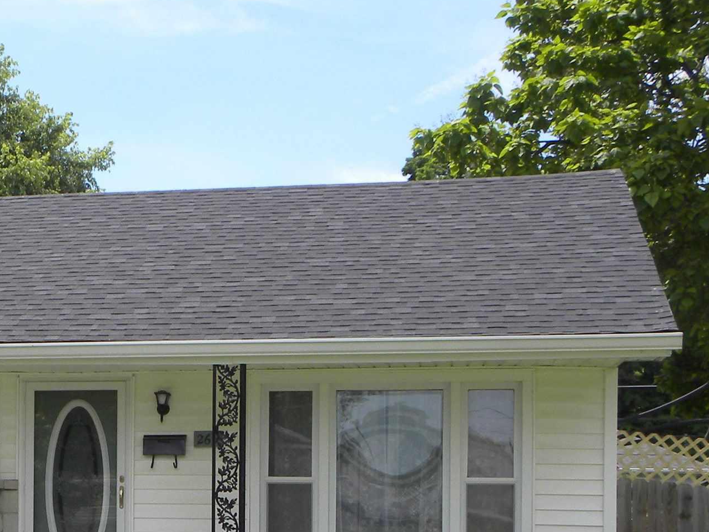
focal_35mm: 89
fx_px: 1823
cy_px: 499
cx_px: -56
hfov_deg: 21.0
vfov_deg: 16.3
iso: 64
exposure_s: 1/238
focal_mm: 6.6
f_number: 5.6
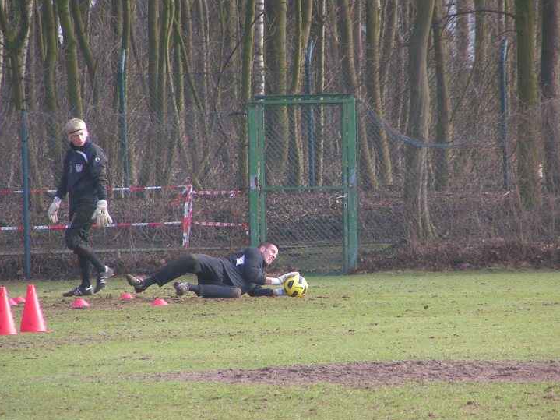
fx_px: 6842
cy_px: 232
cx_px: 292
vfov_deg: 3.5
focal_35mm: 423
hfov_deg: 4.7
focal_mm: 58
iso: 125
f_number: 3.5
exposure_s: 1/400
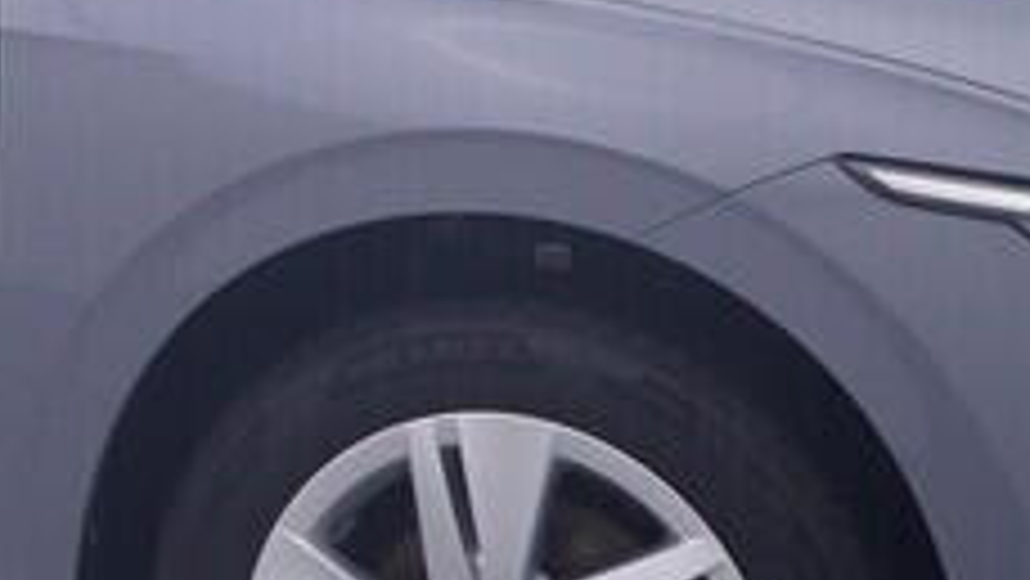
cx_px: -508
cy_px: -207
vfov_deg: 8.1
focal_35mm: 148
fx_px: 4052
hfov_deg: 13.6
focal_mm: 15
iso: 200
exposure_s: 1/80
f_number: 5
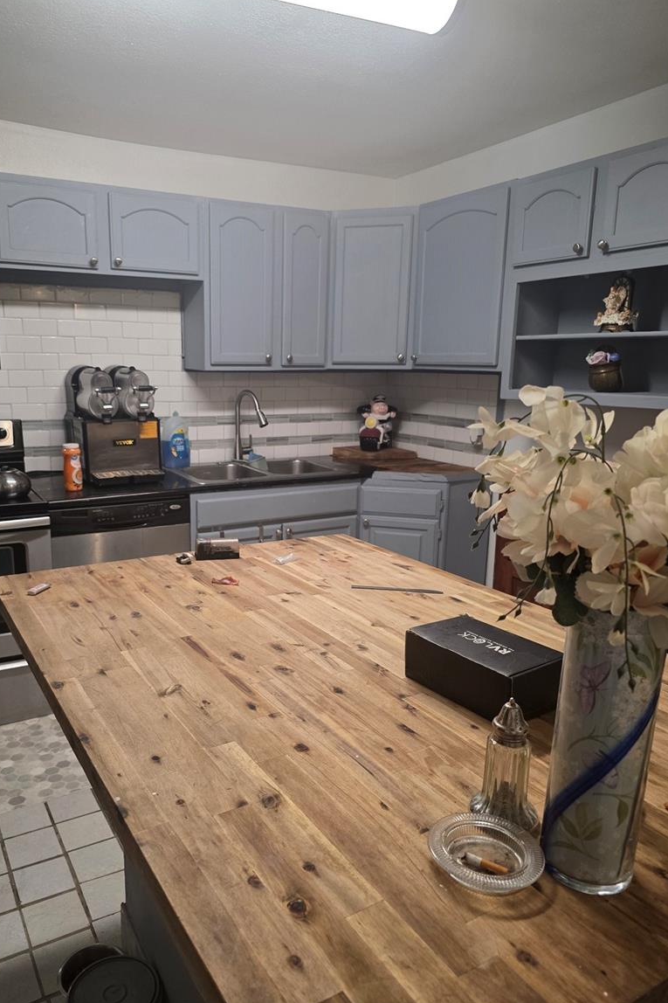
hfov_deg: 51.1
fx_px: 696
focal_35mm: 25
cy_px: 516
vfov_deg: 71.5
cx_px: 282
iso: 250
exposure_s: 1/120
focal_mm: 6.3
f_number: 1.7
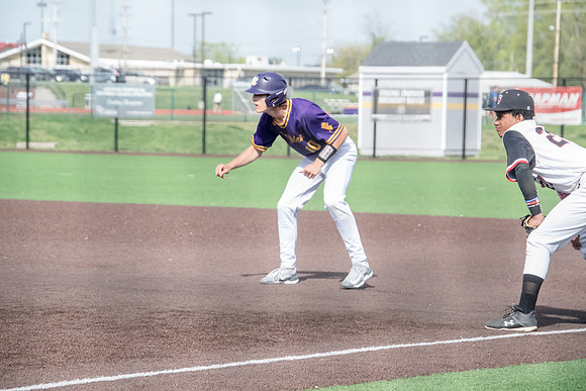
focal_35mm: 202
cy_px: 196
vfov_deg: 6.8
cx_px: 293
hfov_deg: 10.2
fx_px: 3297
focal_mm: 135
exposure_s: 1/4000
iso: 2500
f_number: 5.6
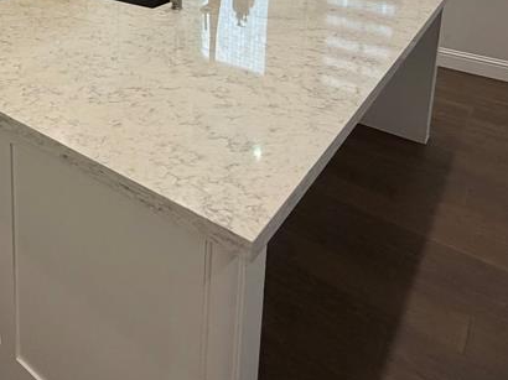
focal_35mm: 35
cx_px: 89
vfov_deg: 34.3
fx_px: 513
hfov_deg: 49.1
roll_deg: +1.6
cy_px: -52
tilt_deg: -9.9
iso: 320
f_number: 2.2
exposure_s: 1/120
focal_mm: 2.22
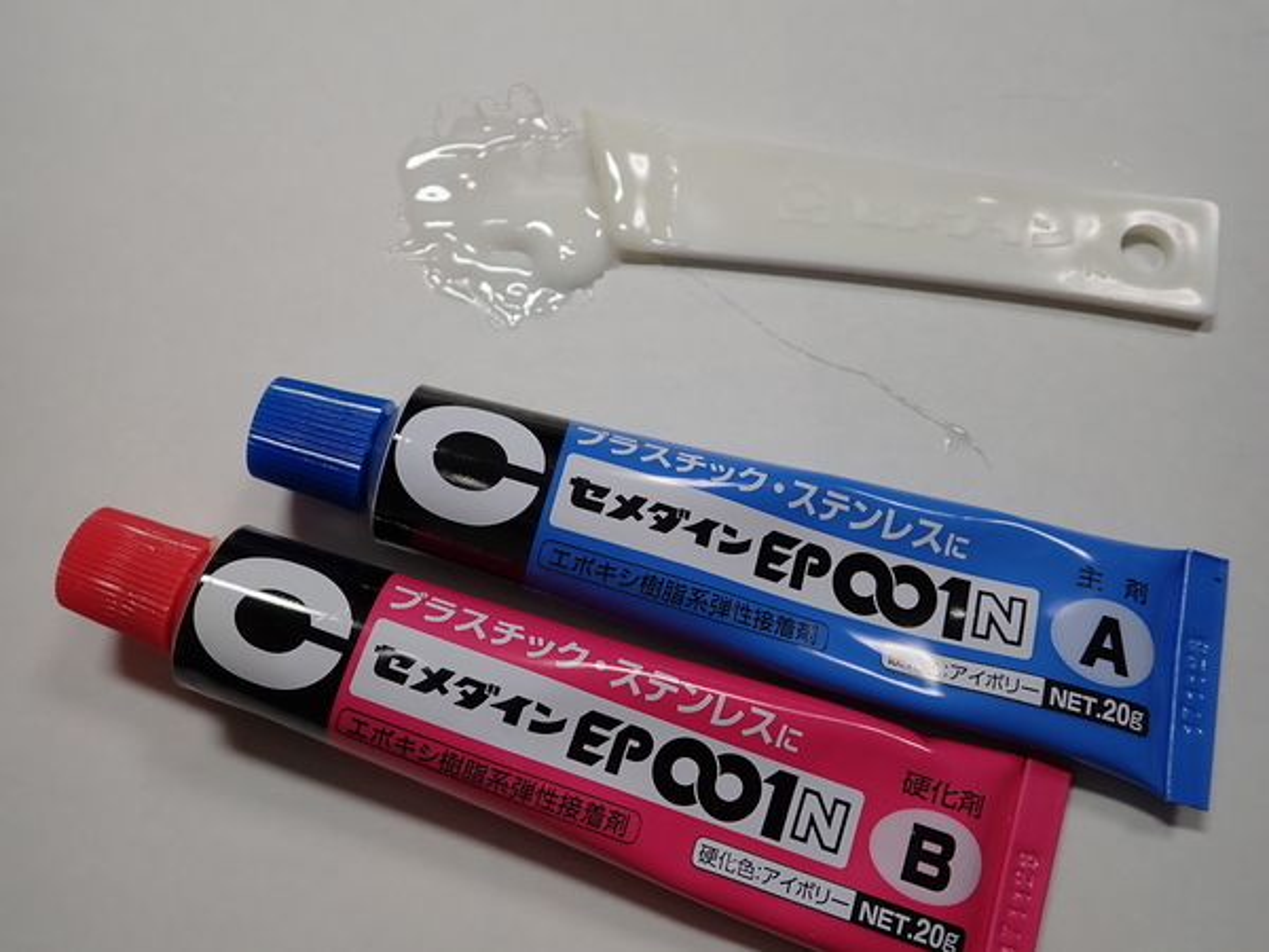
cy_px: 476
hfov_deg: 60.0
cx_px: 634
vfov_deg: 46.8
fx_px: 1100
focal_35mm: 30
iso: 100
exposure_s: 1/100
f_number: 2.3
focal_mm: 5.5
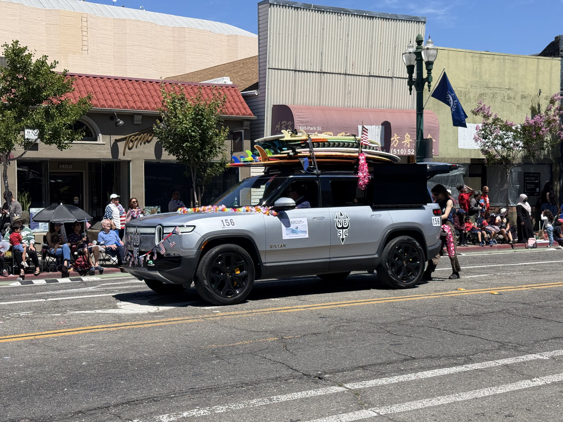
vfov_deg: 30.3
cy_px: 211
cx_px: 282
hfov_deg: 39.7
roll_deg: +0.3
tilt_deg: -1.2
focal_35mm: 48
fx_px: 781
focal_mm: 6.76
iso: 64
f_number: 1.78
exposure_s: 1/4587
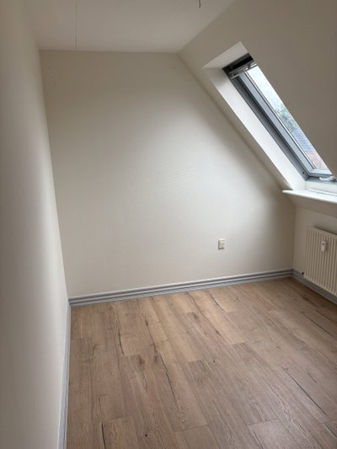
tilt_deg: -13.2
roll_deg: +2.0
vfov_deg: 67.3
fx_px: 337
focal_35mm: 26
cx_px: 168
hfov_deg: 53.1
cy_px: 224
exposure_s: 1/295
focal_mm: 5.96
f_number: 1.6
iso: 64
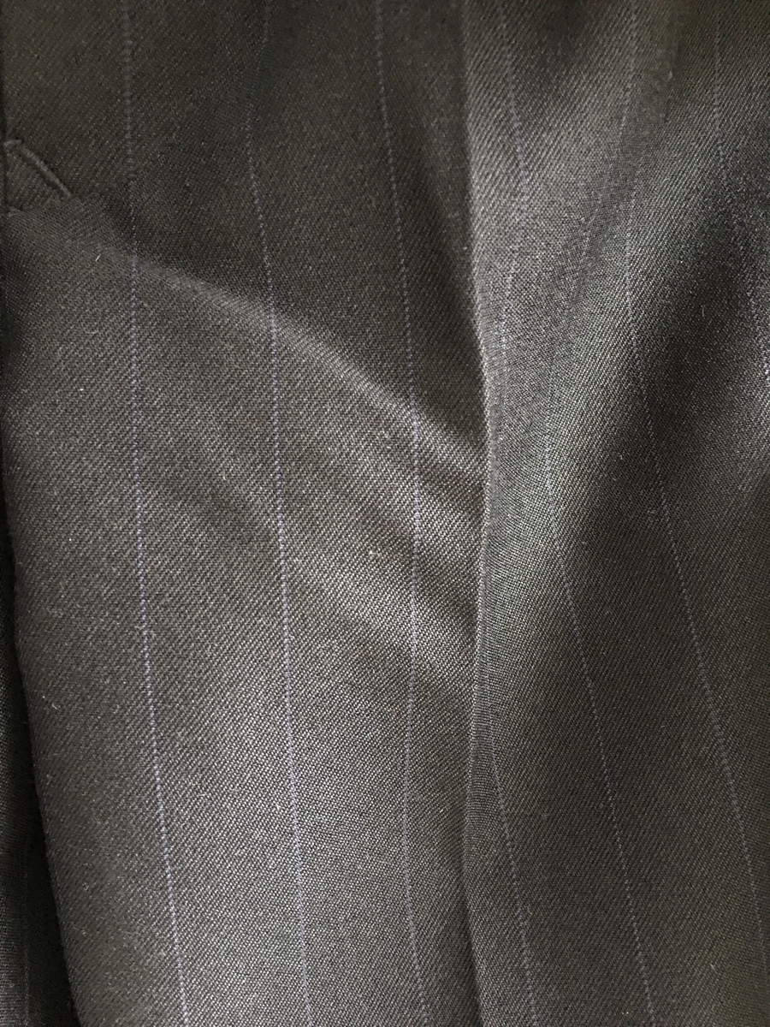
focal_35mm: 29
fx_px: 860
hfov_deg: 48.2
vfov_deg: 61.7
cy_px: 514
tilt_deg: -11.8
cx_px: 385
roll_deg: -3.4
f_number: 2.2
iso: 125
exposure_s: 1/4
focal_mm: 4.15
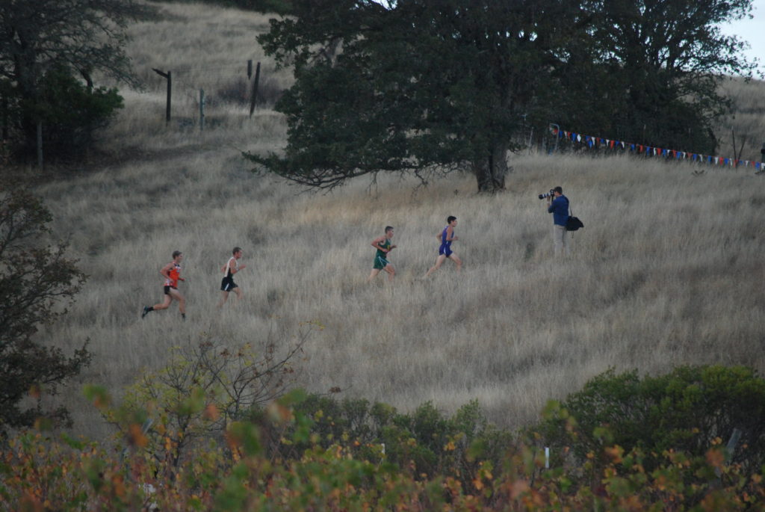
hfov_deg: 6.9
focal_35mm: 300
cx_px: 382
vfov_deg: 4.6
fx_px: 6381
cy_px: 256
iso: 1000
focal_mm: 200
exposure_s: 1/400
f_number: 5.6
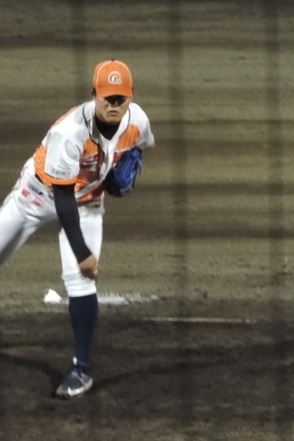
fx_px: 10222
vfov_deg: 2.5
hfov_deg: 1.6
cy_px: 220
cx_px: 95
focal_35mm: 835
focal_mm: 107
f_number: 4.9
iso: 800
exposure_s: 1/80
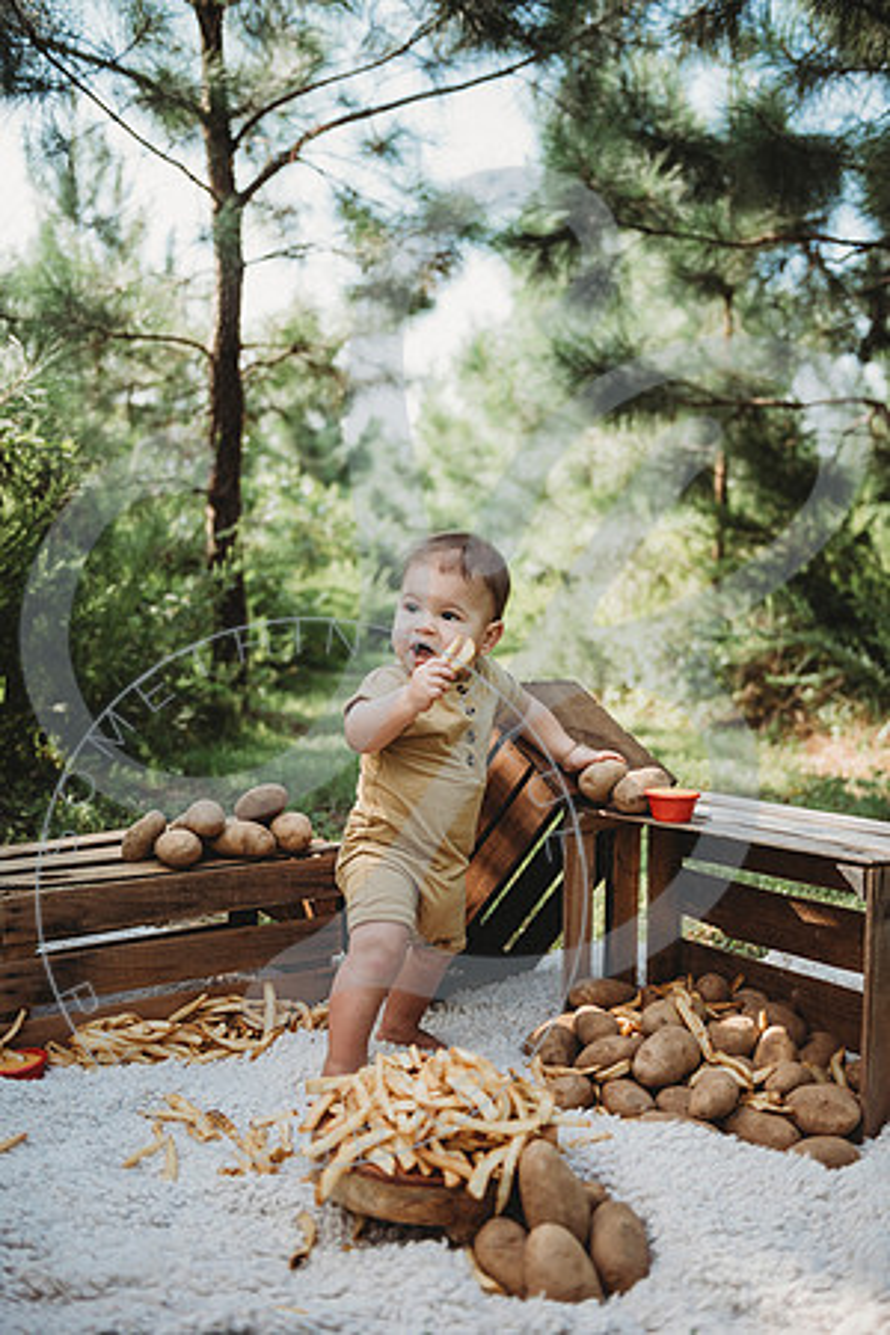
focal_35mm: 35
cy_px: 668
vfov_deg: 54.4
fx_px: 1298
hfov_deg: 37.9
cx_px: 445
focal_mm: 35
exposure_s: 1/320
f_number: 2.8
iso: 100
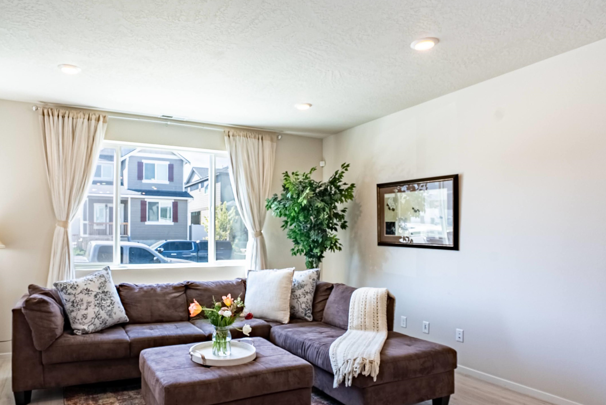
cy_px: 233
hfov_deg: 75.3
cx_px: 247
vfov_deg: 54.9
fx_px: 387
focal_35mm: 23
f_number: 8
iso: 400
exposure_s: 1/1000
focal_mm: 16
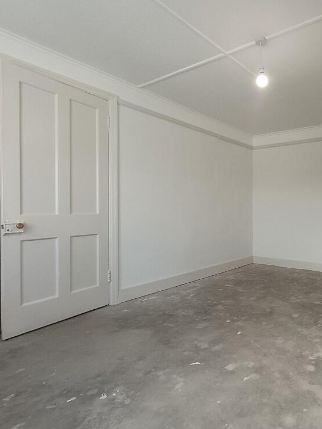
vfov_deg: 76.4
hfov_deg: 56.0
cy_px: 215
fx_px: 273
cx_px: 264
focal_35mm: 22
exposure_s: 1/100
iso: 233
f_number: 2.2
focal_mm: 1.66
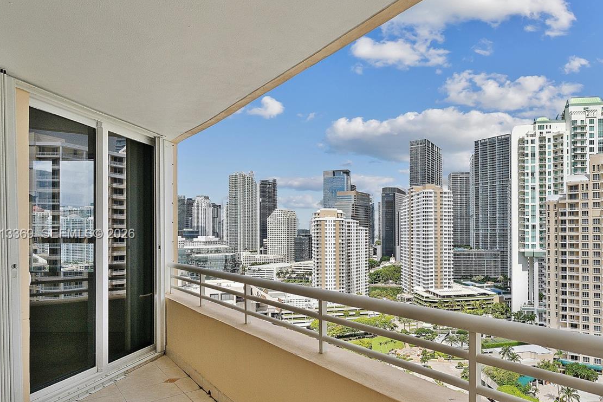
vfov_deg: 54.8
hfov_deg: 73.9
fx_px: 385
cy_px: 235
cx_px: 400
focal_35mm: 23
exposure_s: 1/800
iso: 400
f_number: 8
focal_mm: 16
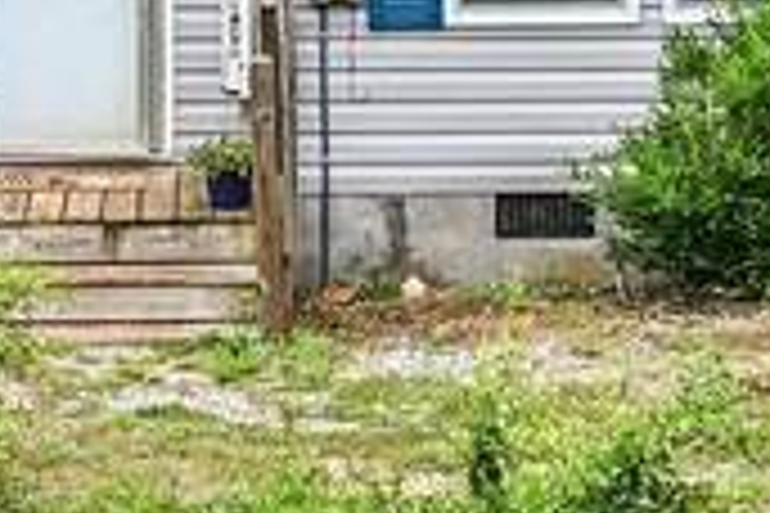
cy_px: -461
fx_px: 4812
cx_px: 329
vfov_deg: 6.0
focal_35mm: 225
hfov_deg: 9.1
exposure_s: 1/80
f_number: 8
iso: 100
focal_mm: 30
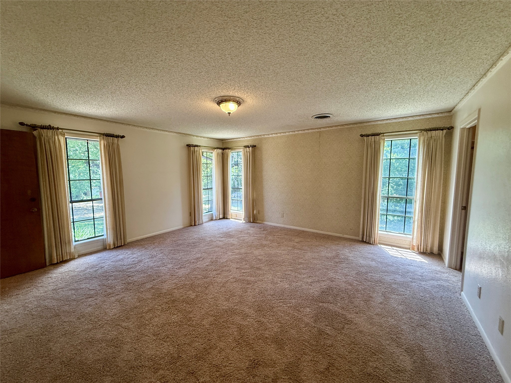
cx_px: 256
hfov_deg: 102.1
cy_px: 192
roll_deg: +0.0
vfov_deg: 85.7
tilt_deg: -4.1
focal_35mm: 14
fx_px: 207
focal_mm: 2.22
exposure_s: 1/120
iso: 320
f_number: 2.2
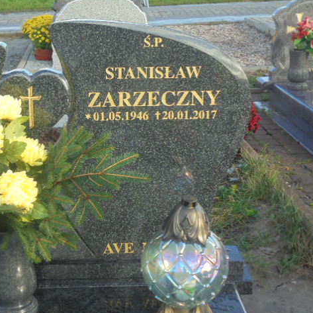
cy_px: 157
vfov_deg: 25.7
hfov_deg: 25.6
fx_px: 685
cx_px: 107
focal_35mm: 67
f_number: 5.2
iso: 100
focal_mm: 10.1
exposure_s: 1/125
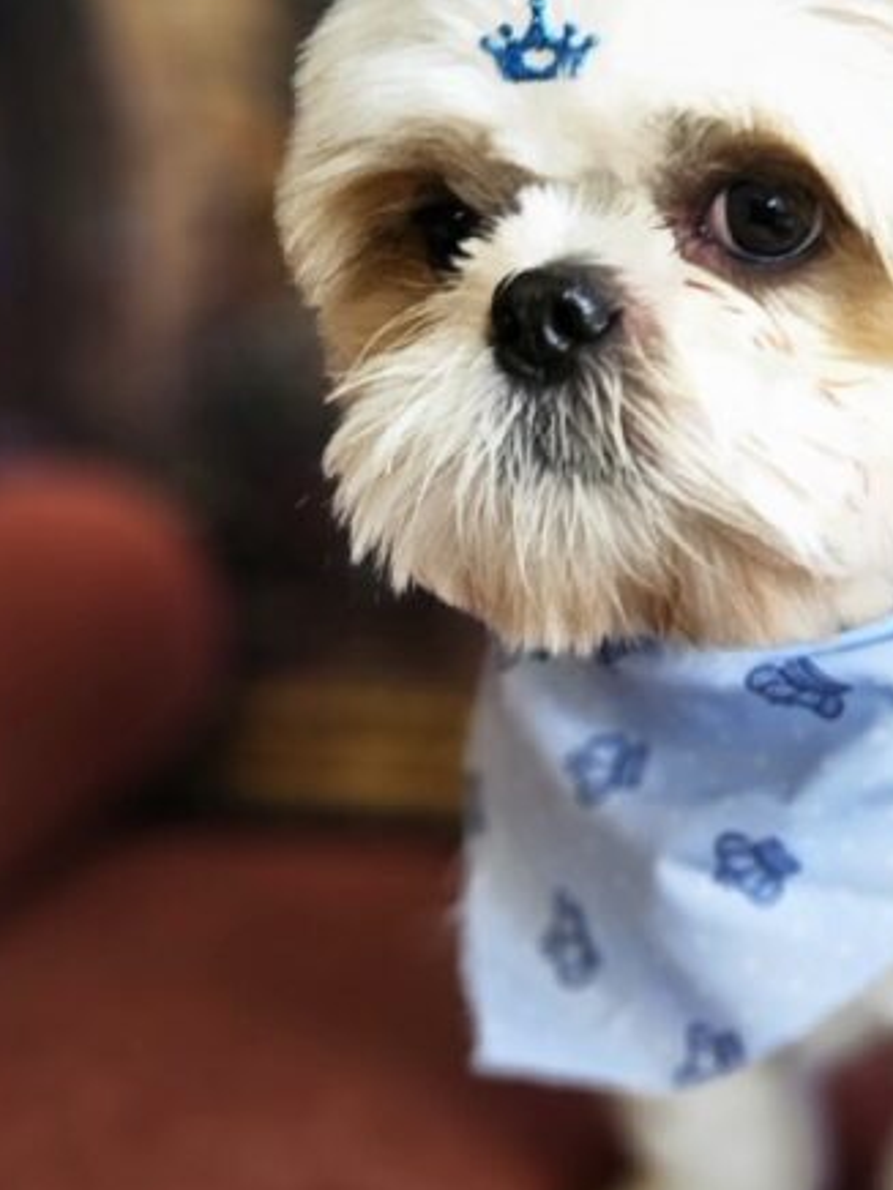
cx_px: 754
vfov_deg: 35.5
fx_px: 1857
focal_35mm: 54
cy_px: 565
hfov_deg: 26.4
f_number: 1.8
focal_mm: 5.4
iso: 64
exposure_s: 1/149
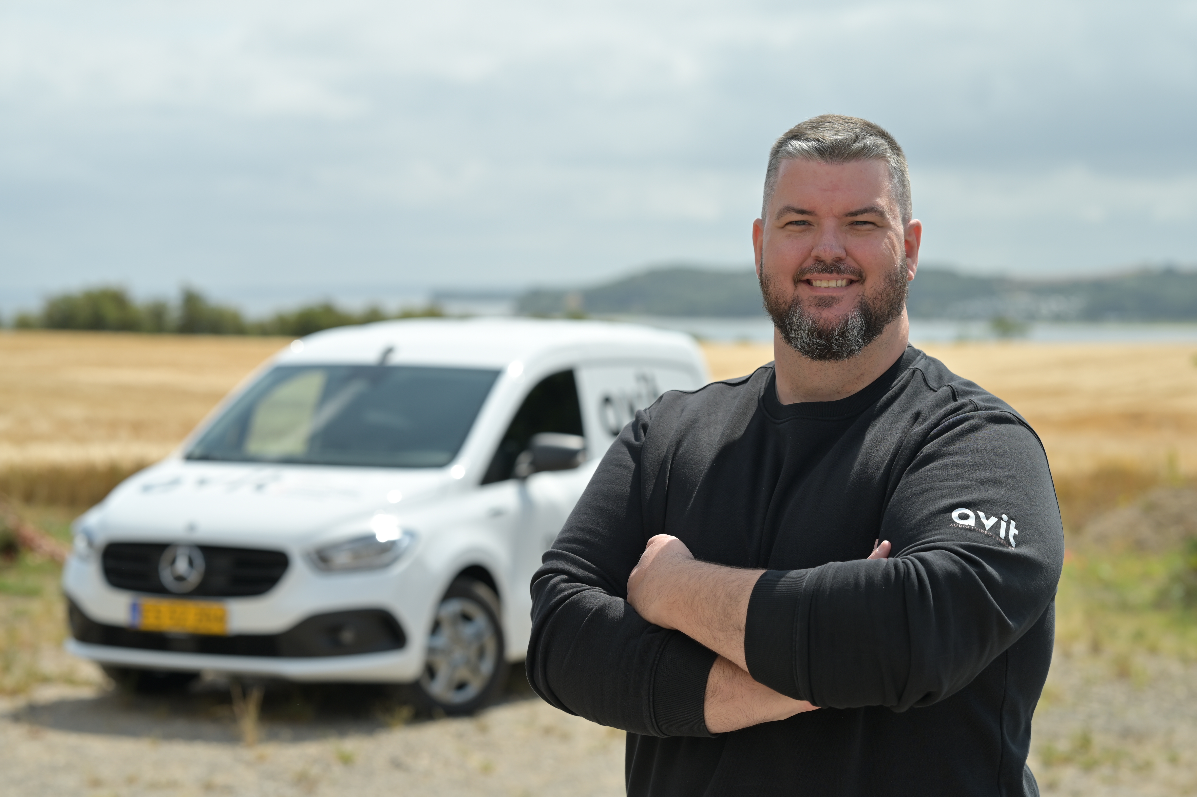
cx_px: 598
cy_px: 398
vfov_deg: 16.1
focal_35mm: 85
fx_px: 2824
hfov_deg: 23.9
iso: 100
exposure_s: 1/1000
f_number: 4.5
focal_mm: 85
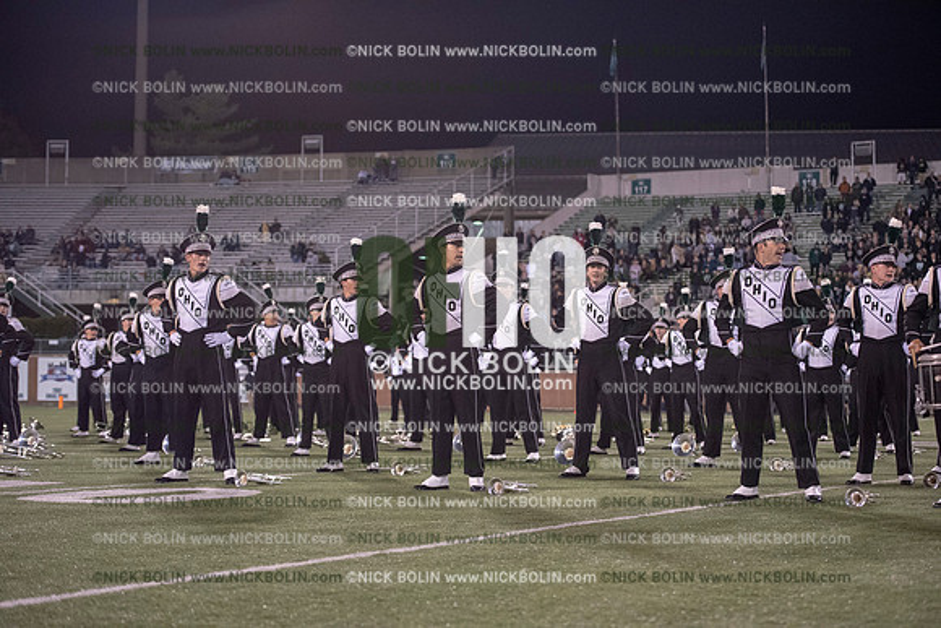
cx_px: 470
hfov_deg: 28.8
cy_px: 314
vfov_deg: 19.5
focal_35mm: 70
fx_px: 1830
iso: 5000
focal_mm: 70
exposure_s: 1/1250
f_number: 3.2
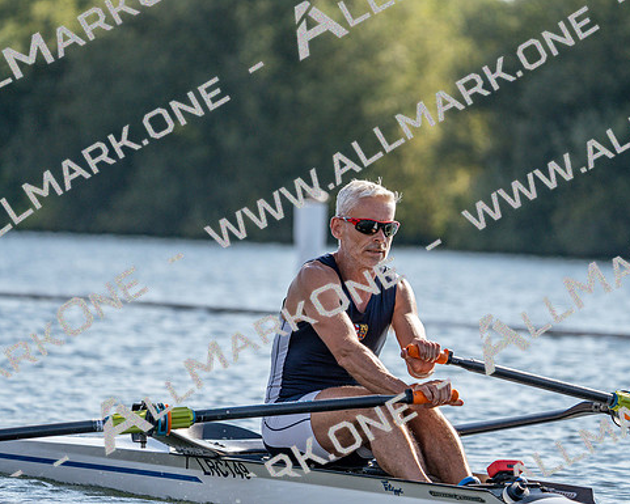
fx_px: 5912
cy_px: 252
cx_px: 367
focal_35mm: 317
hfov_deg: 6.1
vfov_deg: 4.9
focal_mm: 280
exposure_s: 1/1600
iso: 250
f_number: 5.6
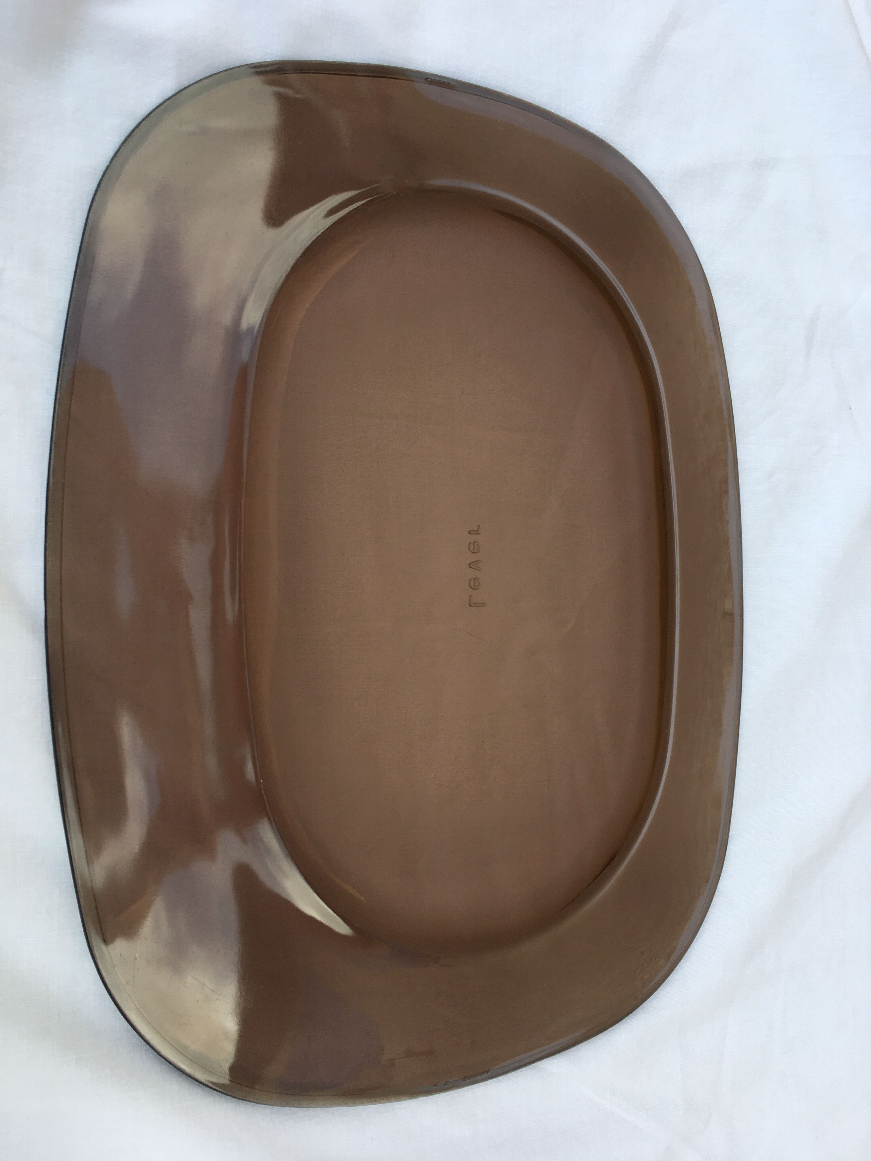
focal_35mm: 29
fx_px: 973
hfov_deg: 48.2
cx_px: 436
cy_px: 580
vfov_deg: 61.7
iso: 25
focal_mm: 4.15
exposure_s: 1/306
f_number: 2.2
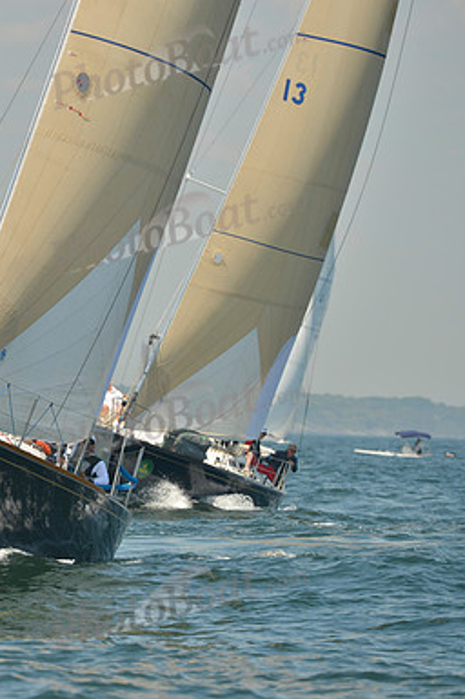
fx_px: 10248
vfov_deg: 3.9
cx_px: -42
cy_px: 350
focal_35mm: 528
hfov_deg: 2.6
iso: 280
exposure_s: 1/1250
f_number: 7.1
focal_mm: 350
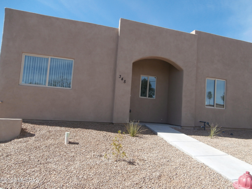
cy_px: 94
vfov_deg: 56.8
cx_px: 126
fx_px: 175
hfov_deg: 71.6
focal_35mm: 24
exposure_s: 1/800
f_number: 3
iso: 100
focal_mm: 4.2
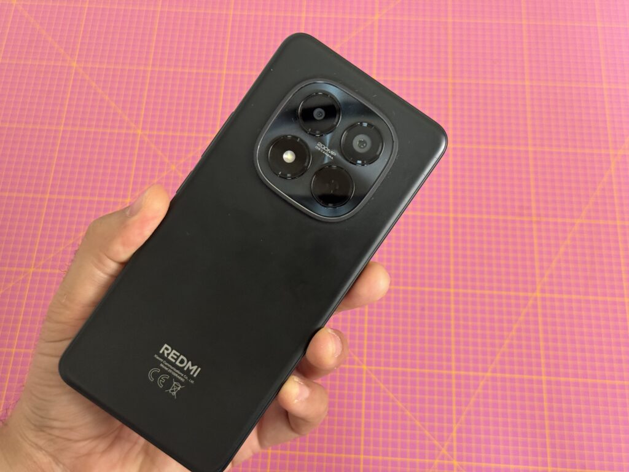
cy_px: 236
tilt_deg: -63.8
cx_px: 314
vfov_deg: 30.3
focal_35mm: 48
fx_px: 872
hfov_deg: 39.7
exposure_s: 1/60
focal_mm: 6.76
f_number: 1.78
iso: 250
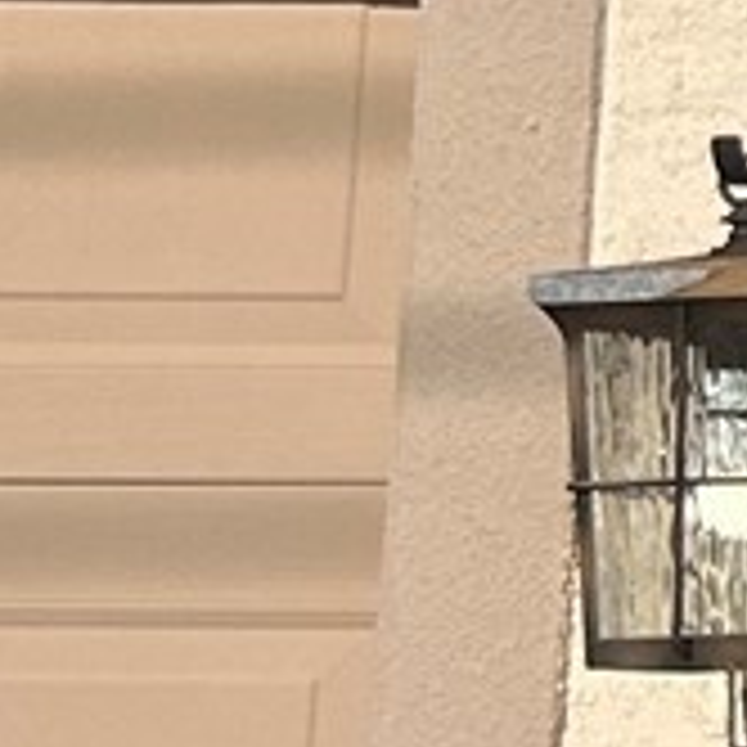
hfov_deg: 5.9
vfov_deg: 7.9
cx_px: 3510
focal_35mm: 221
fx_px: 5396
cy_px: 104
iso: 50
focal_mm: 5.7
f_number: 1.5
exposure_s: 1/7463
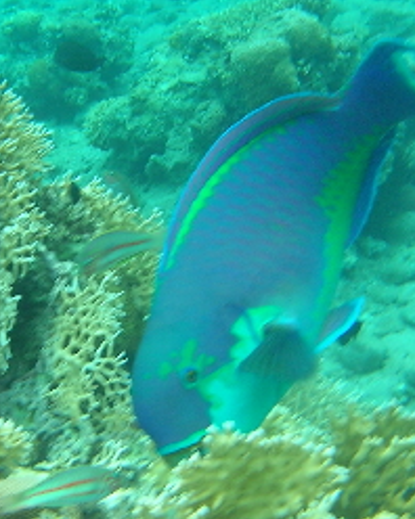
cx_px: 111
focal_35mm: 80
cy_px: 277
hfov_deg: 19.0
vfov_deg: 23.9
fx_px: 1230
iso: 50
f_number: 4.9
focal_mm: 5.7
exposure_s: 1/60.2
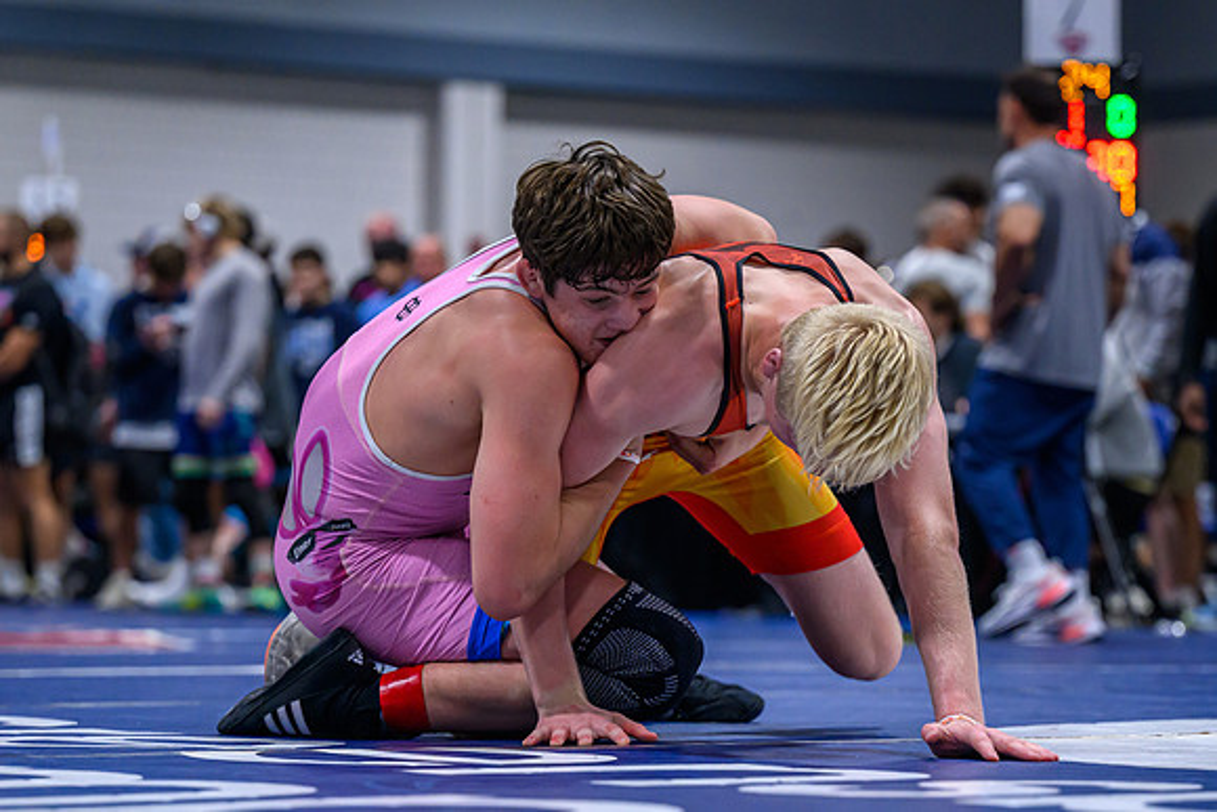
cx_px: 700
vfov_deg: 9.0
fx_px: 5155
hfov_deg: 13.5
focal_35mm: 152
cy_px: 616
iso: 3200
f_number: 2.8
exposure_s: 1/1000
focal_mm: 97
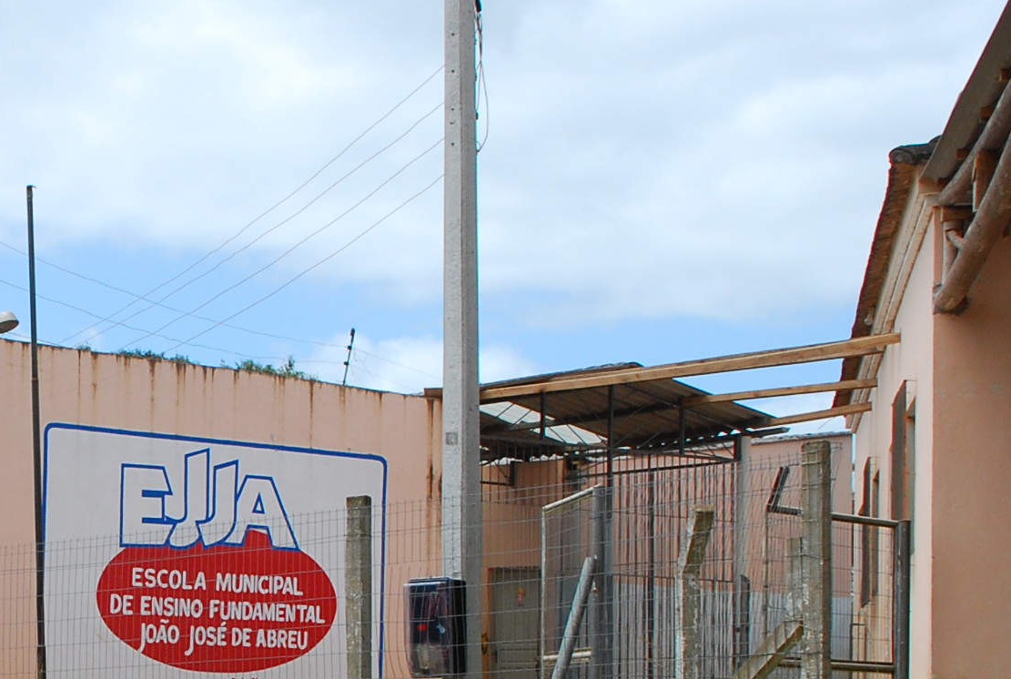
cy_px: 639
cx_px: -27
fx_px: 2420
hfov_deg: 22.6
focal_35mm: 86
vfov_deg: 15.7
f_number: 11
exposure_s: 1/250
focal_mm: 22
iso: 250
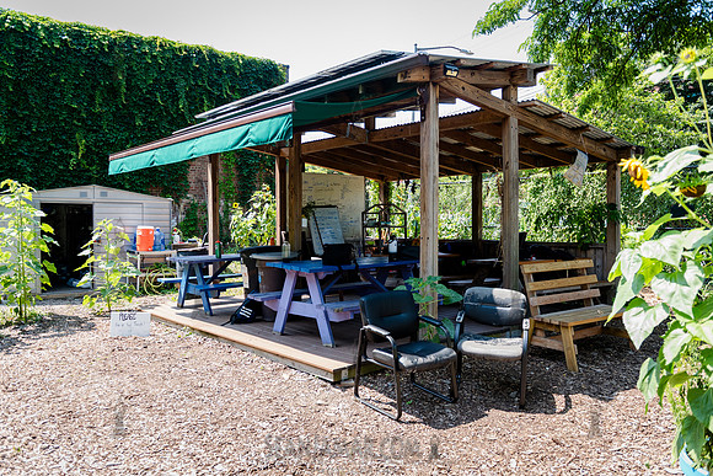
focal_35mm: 29
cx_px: 356
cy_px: 238
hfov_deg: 63.3
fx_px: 579
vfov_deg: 44.7
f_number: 3.5
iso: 500
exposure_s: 1/640
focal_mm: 29
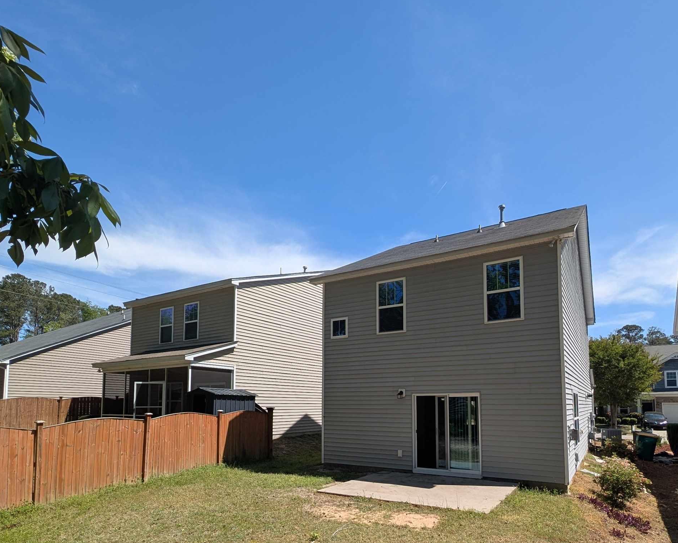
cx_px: 364
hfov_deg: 83.2
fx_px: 381
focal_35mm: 19
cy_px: 380
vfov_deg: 68.0
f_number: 1.95
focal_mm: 2.23
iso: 38
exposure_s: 1/1859
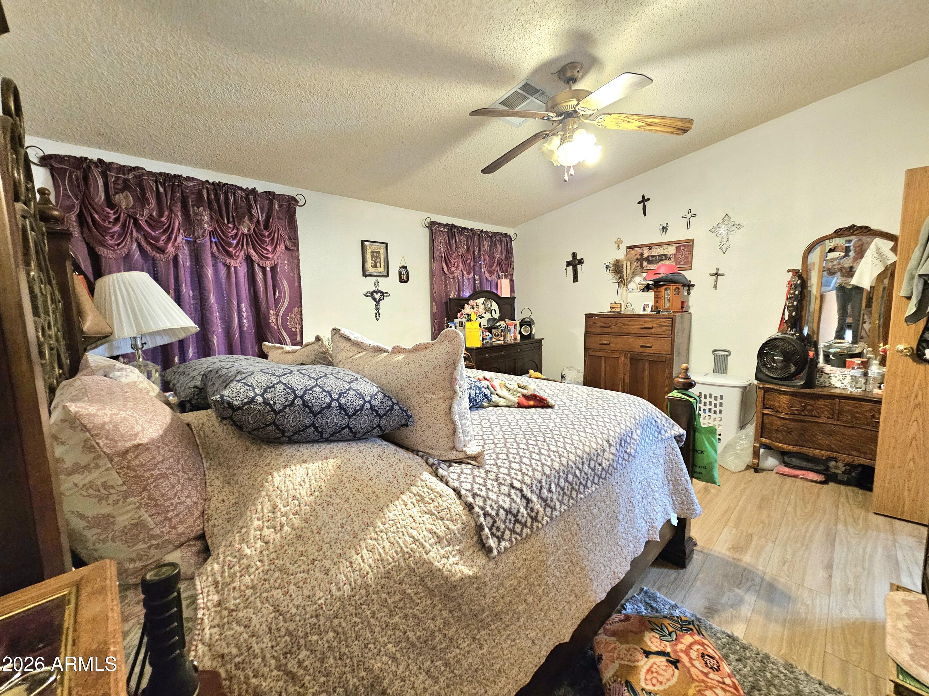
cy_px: 348
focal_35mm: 13
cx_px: 464
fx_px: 349
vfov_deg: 89.9
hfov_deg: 106.2
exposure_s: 1/30
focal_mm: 2.2
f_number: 2.2
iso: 500
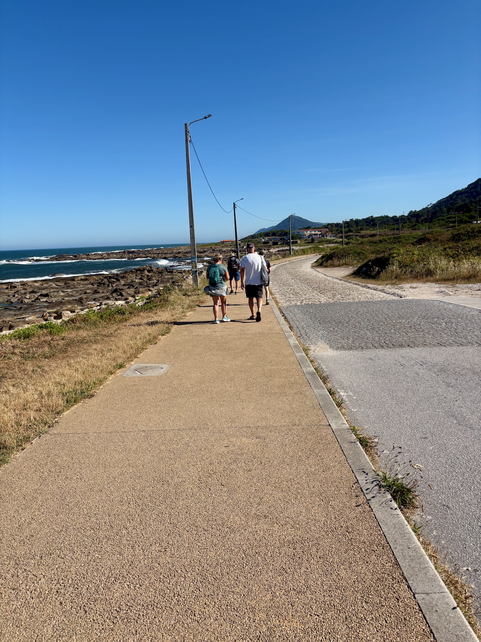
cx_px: 240
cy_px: 321
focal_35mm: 26
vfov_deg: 67.3
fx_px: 482
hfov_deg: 53.1
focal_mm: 5.96
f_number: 1.6
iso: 50
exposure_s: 1/4608
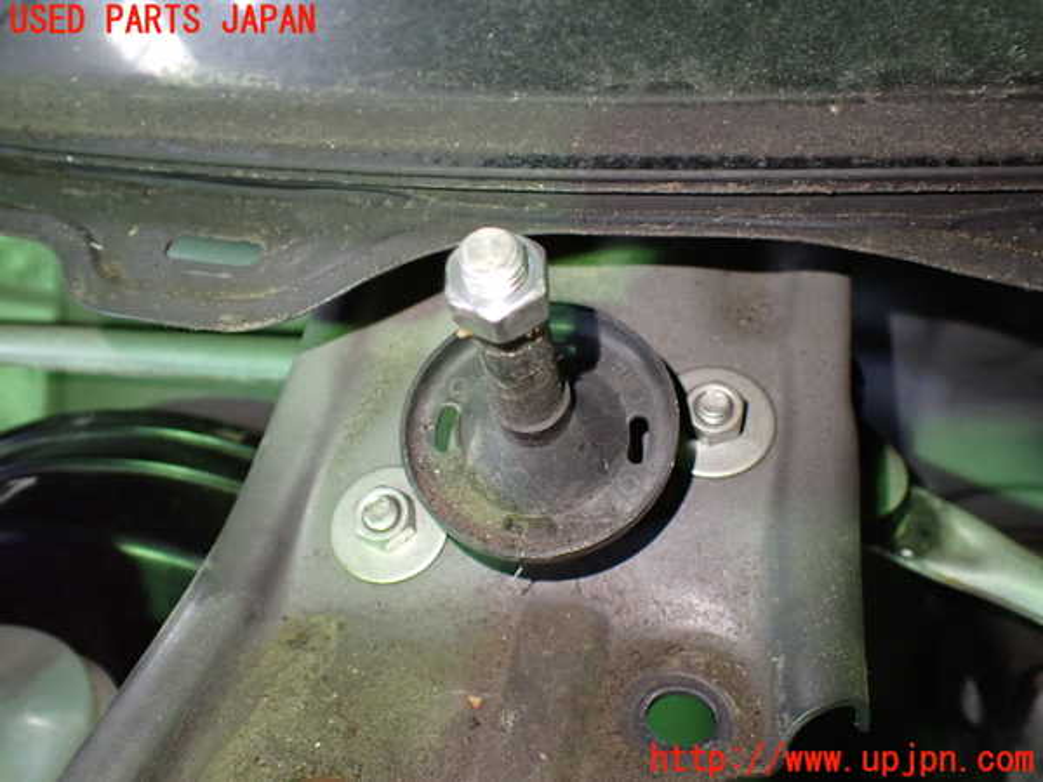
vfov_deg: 46.8
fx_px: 904
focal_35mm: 30
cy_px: 391
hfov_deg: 60.0
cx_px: 522
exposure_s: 1/60
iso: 800
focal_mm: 5.4
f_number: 2.3
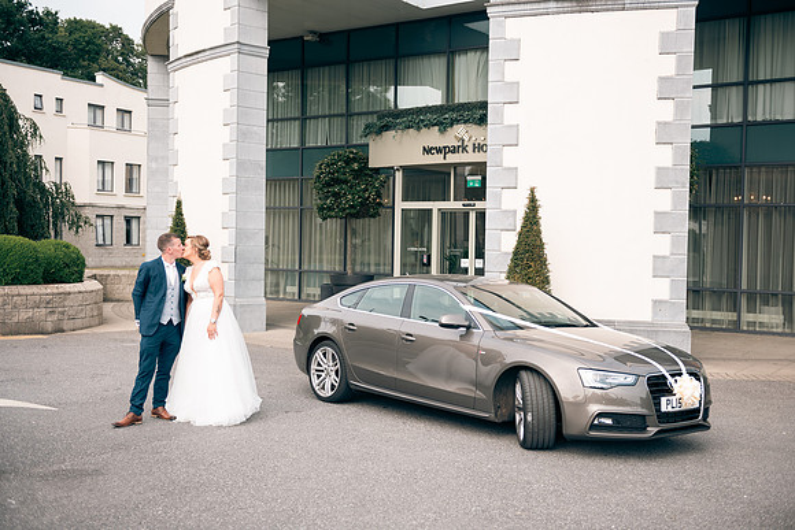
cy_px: 265
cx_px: 398
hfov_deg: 46.4
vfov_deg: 31.9
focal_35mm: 42
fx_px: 928
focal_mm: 42
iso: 100
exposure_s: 1/500
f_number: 3.5
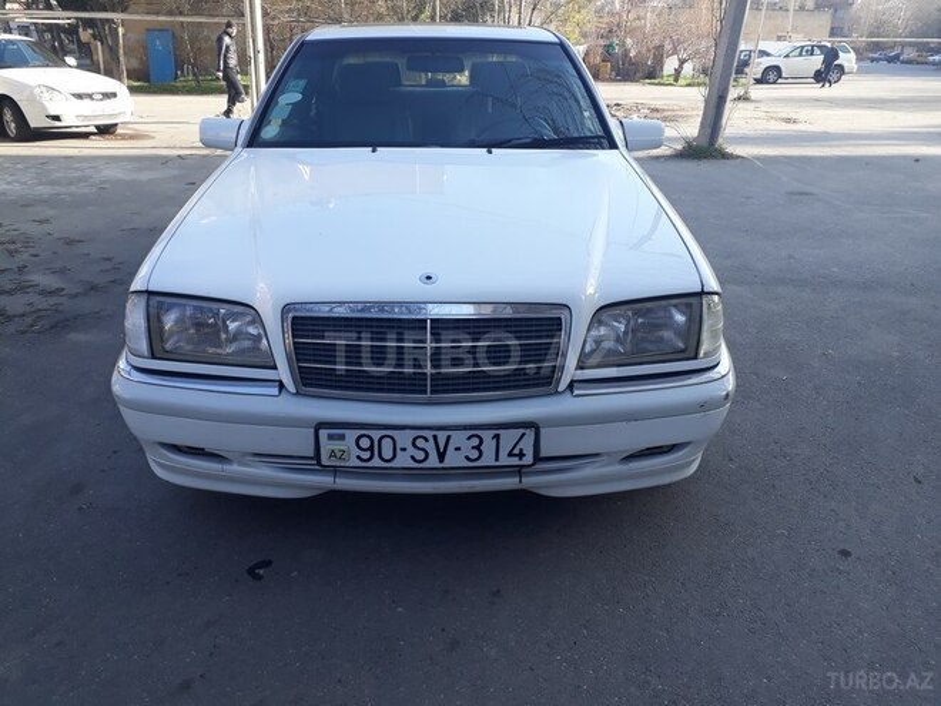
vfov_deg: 51.4
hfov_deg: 65.3
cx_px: 470
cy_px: 353
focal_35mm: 27
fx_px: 734
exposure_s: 1/270
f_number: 1.9
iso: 40
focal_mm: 3.6
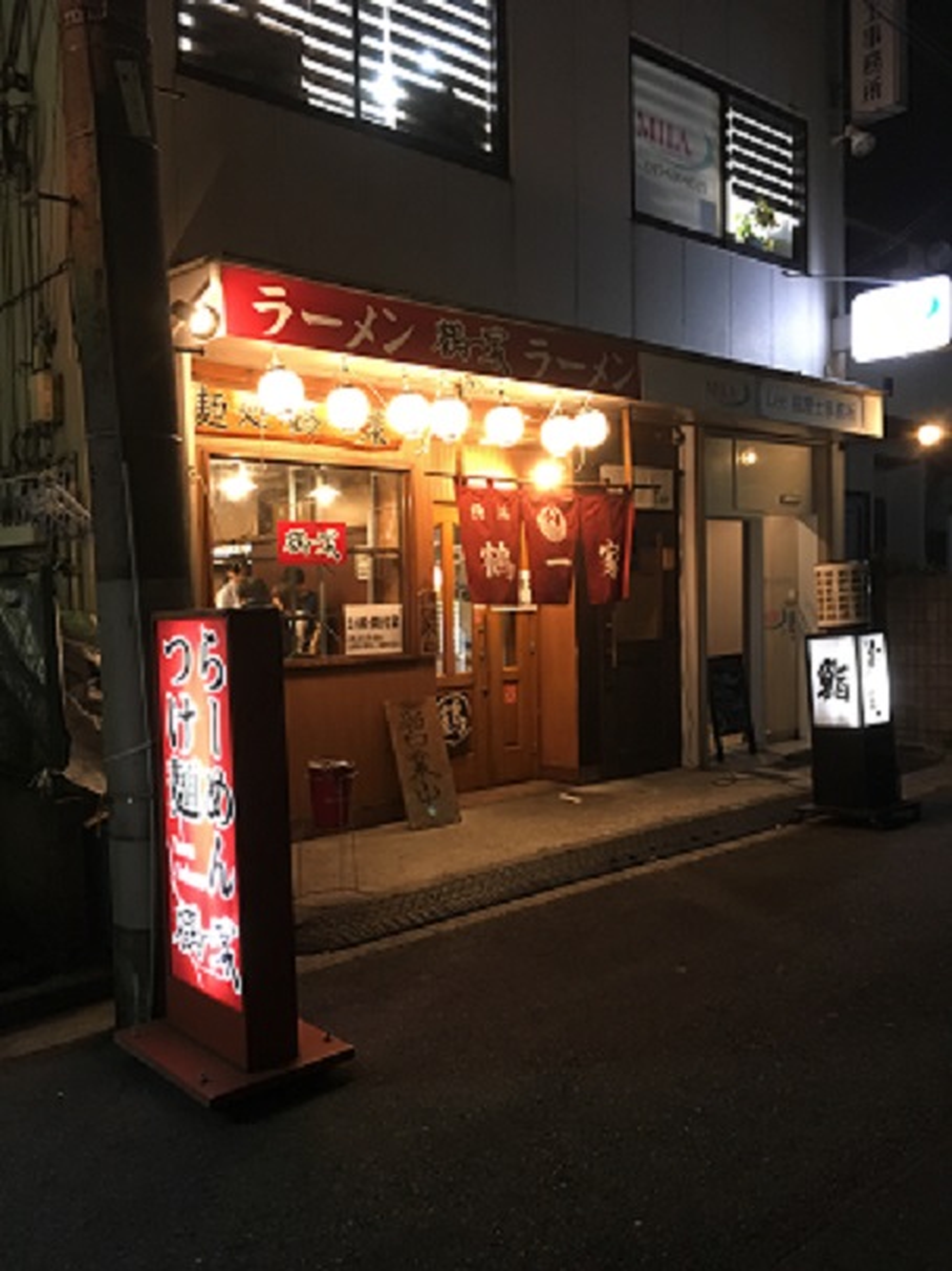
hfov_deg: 48.2
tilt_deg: -4.7
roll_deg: +1.0
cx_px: 476
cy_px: 636
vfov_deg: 61.7
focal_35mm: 29
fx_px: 1064
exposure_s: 1/17
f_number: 2.2
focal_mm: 4.15
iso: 200
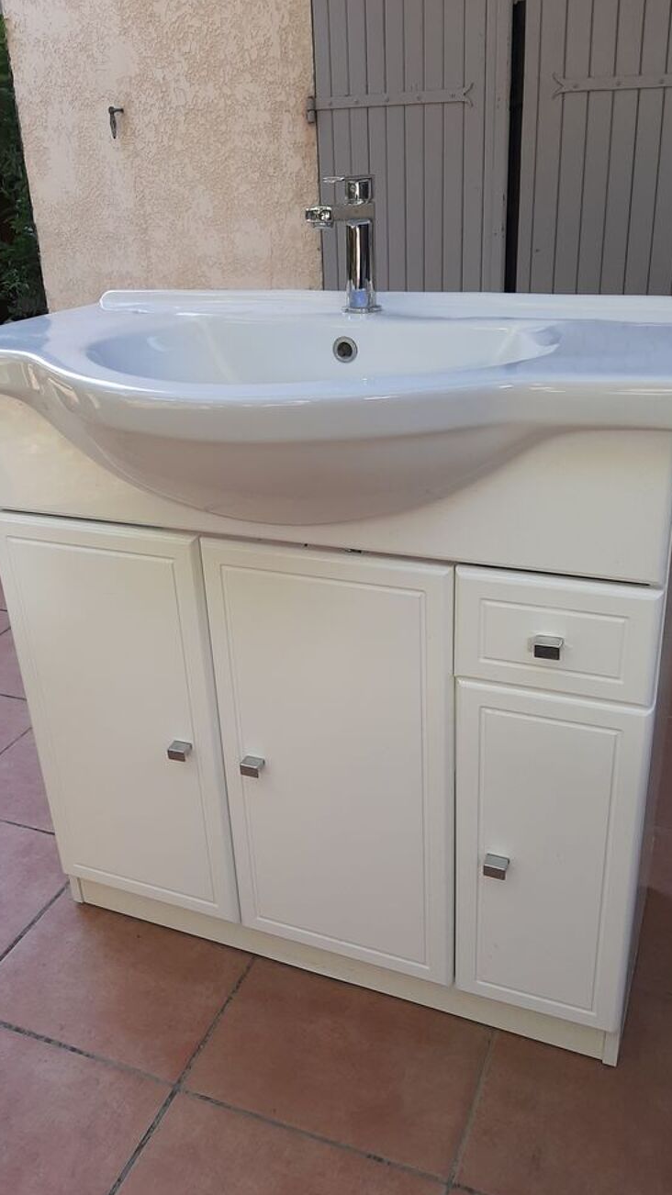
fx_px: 919
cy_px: 595
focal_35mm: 29
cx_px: 319
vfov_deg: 66.1
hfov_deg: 40.2
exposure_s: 1/193
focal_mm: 3.93
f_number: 1.7
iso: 40
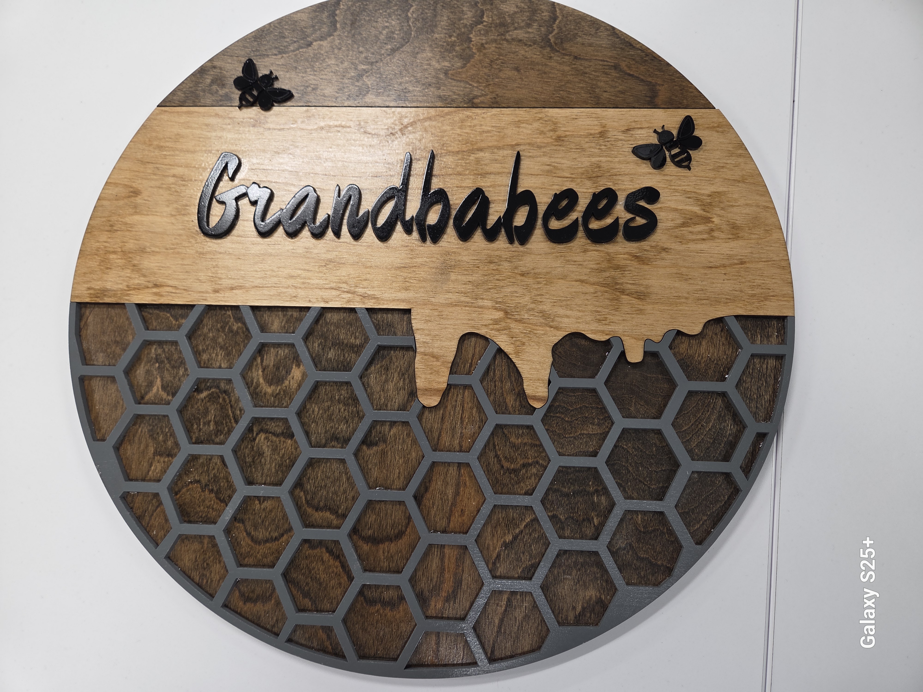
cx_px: 462
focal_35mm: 23
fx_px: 613
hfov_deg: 73.9
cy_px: 346
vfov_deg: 58.9
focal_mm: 5.4
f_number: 1.8
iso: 80
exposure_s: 1/50.3
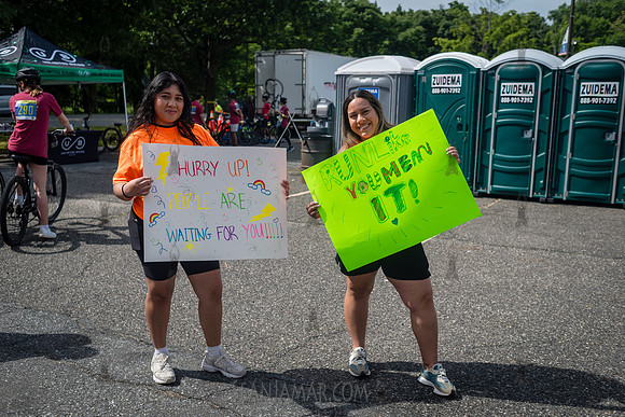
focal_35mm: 35
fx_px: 608
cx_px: 312
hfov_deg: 54.4
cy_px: 208
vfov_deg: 37.9
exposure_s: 1/2000
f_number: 4
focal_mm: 35
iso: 200
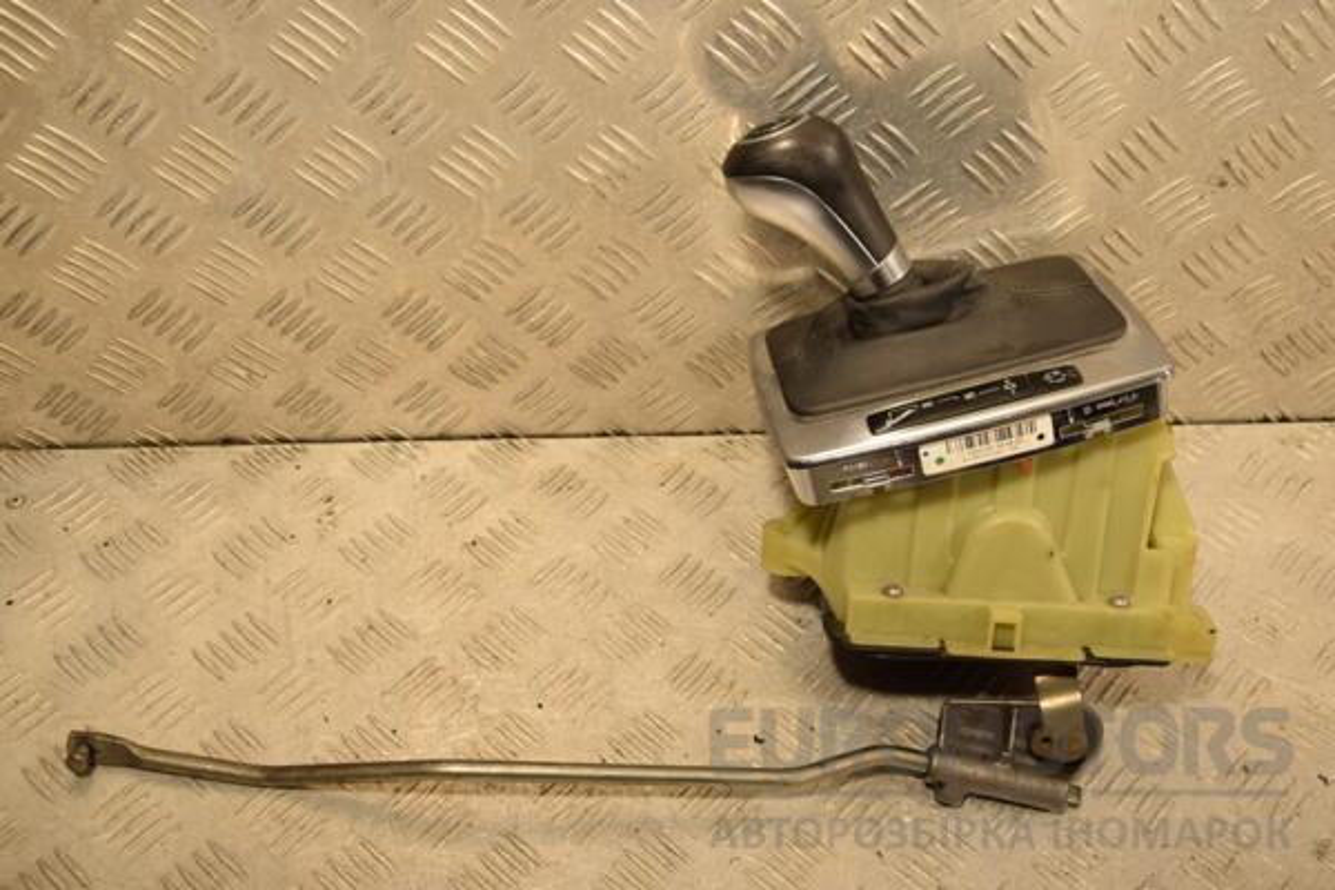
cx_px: 668
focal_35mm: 42
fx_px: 1557
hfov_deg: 46.4
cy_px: 445
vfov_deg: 31.9
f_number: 6.3
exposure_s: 1/160
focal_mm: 28
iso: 800
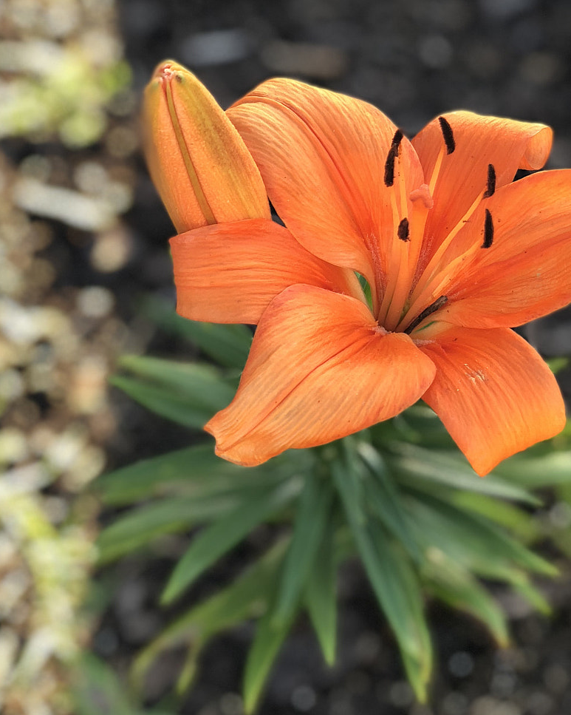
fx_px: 1775
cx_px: 399
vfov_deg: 22.7
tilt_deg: -47.7
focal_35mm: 84
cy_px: 354
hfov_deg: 18.2
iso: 25
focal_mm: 6
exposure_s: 1/60
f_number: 2.4
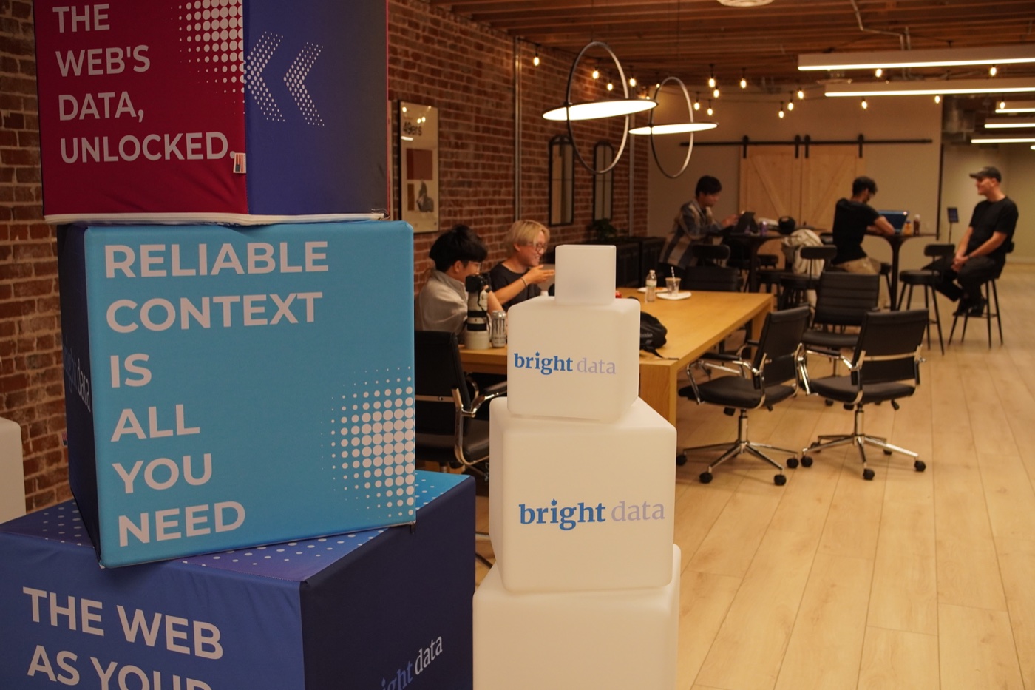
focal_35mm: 34
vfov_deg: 38.4
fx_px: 992
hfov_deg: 55.1
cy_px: 345
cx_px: 518
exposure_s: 1/160
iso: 1000
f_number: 4
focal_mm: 23
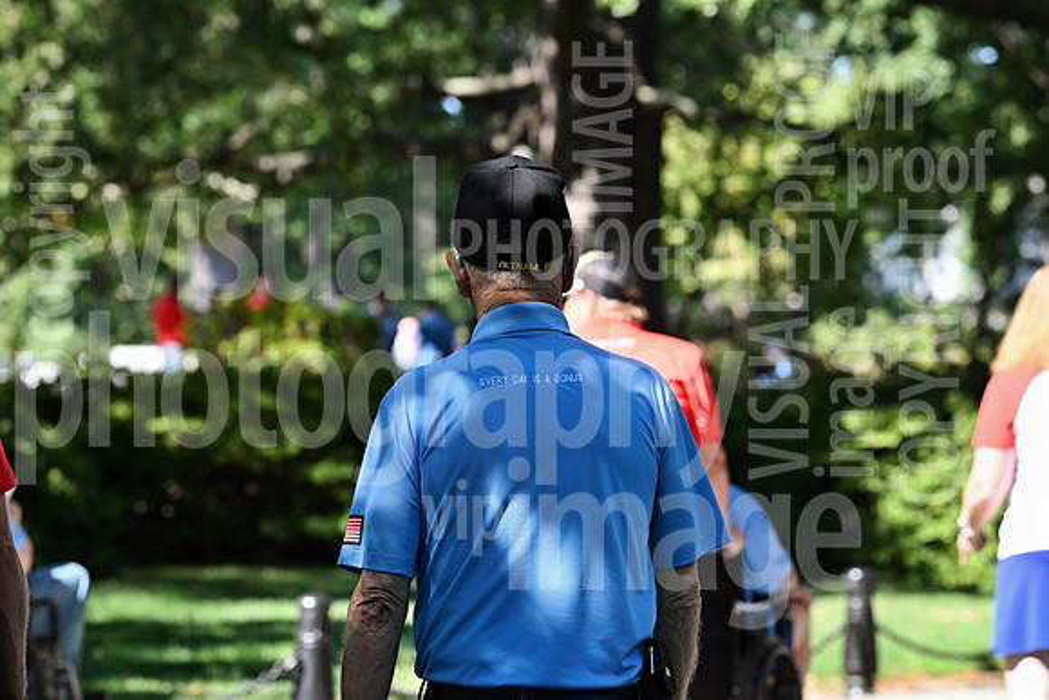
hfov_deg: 10.3
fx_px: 5829
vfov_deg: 6.9
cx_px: 524
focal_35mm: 200
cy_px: 350
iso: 640
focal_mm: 200
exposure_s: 1/320
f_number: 8
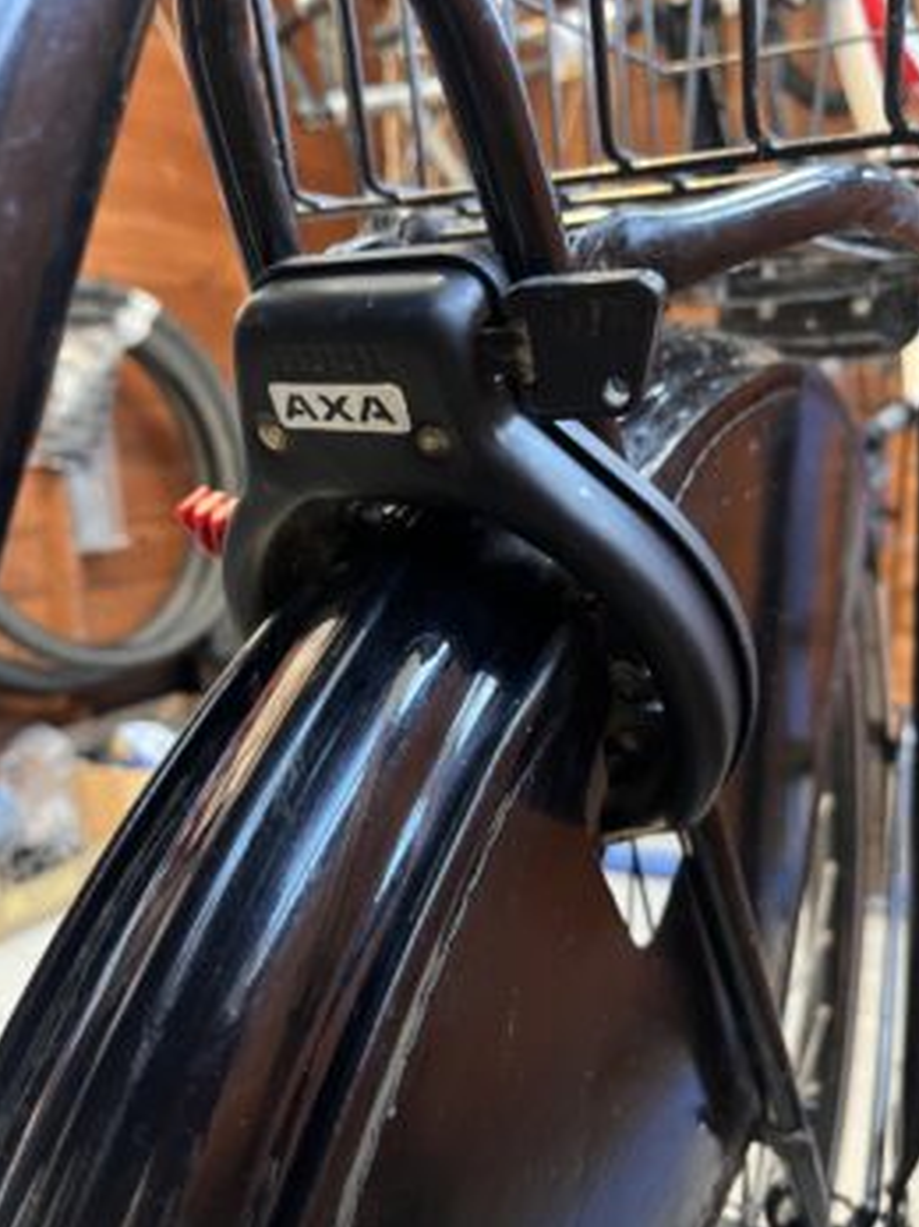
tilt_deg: -9.1
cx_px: 463
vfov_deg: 65.3
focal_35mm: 27
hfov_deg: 51.3
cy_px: 605
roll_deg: -1.3
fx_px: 956
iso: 640
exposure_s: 1/33
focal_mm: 5.1
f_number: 1.6
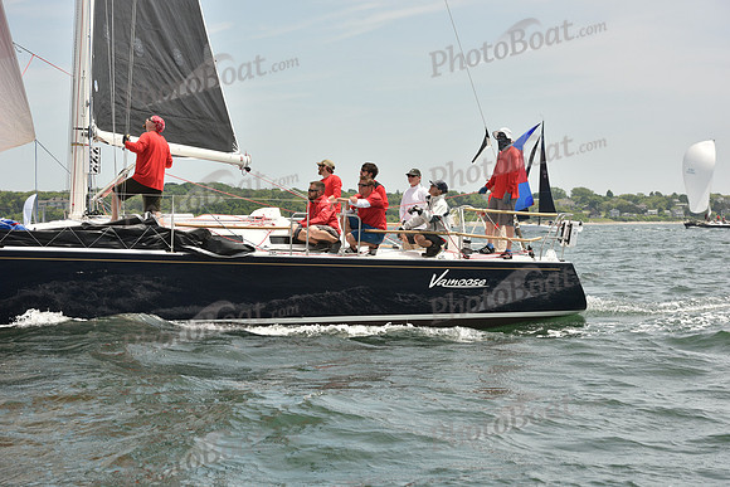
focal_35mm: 78
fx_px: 1582
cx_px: 365
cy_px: 244
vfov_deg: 17.5
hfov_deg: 26.0
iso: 400
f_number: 9
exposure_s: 1/1250
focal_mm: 78
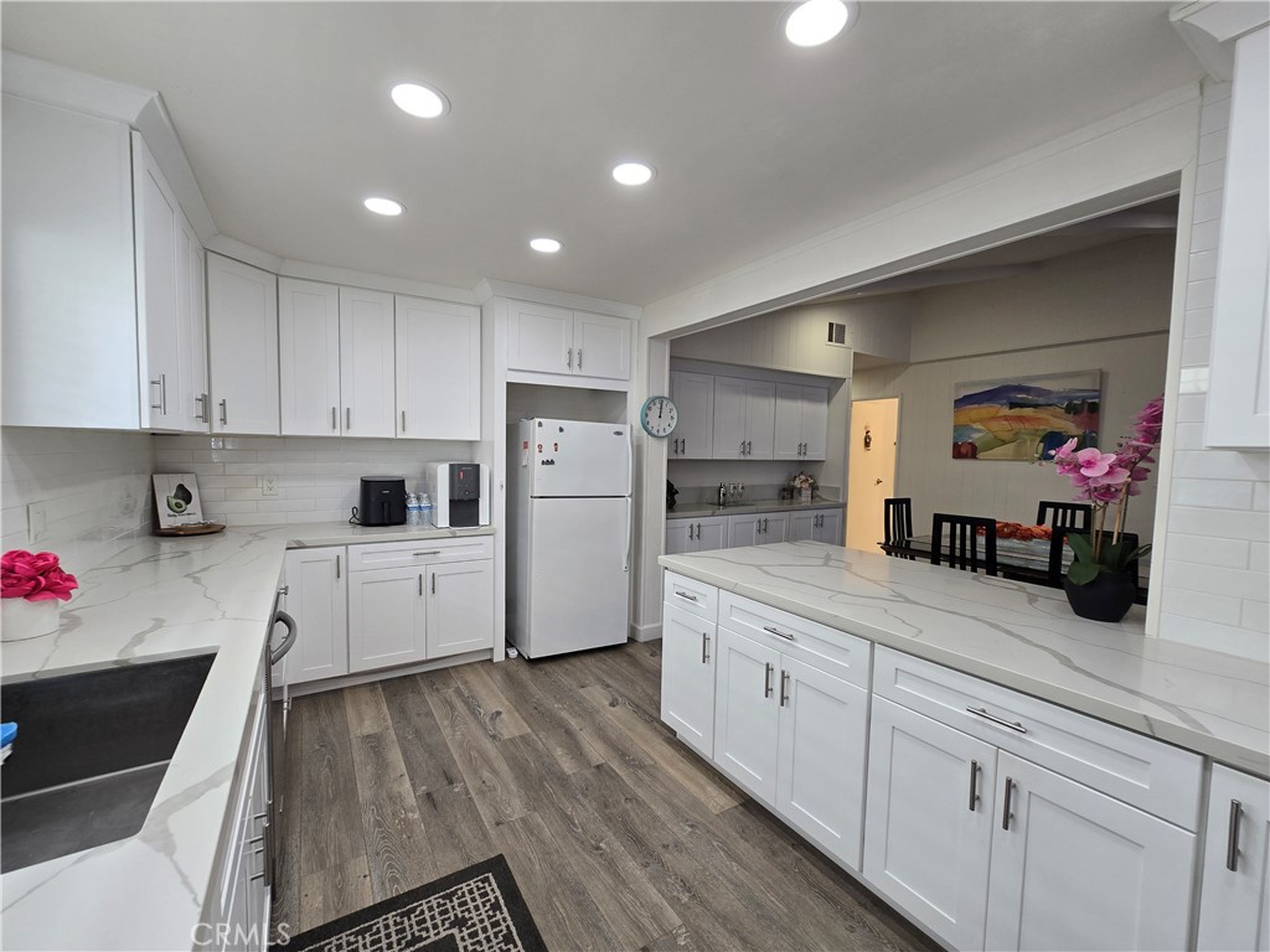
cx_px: 635
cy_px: 476
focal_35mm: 13
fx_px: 477
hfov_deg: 106.2
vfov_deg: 89.9
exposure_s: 1/60
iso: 64
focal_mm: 2.2
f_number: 2.2
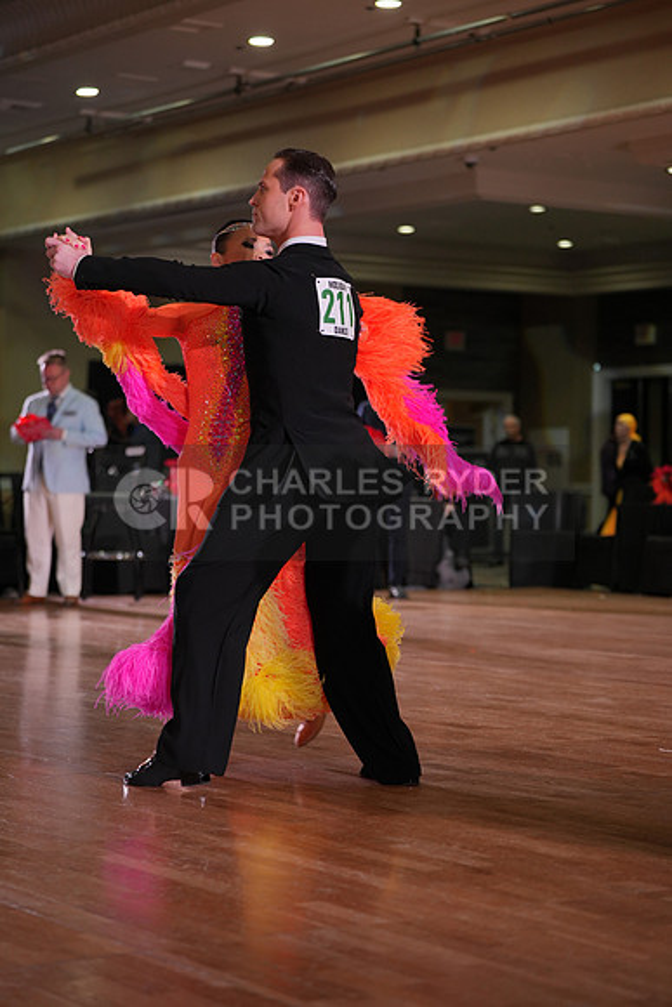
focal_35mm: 79
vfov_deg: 25.7
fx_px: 2211
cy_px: 504
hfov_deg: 17.3
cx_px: 336
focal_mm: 79
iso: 640
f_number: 2.8
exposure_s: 1/400
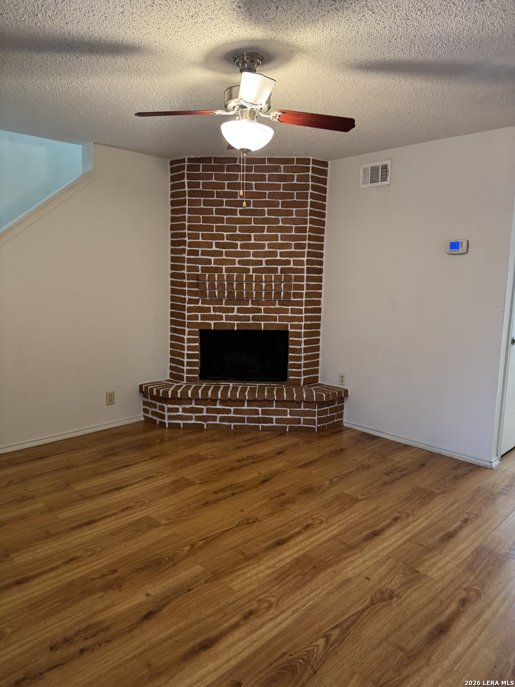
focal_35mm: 24
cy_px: 344
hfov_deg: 56.8
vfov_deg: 71.6
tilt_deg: -7.5
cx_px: 258
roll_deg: -0.1
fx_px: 476
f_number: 1.78
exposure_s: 1/60
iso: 400
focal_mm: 6.76
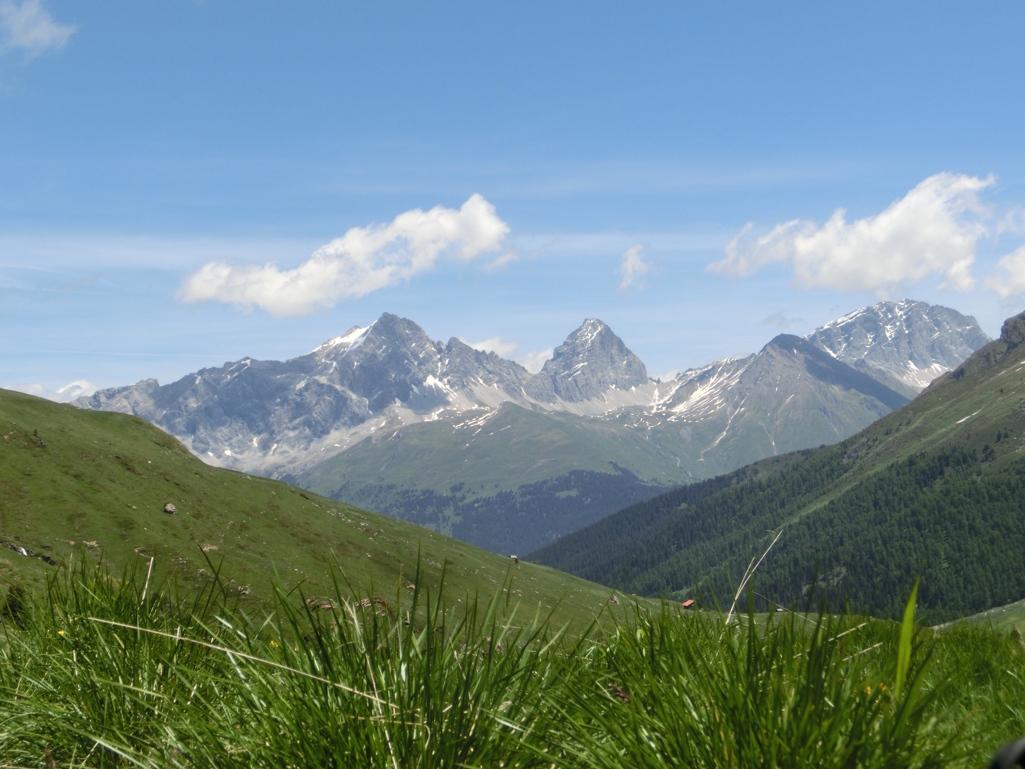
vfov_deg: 23.3
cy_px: 384
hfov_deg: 30.7
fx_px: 1865
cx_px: 512
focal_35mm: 63
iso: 80
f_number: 4.6
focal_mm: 11.17
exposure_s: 1/800
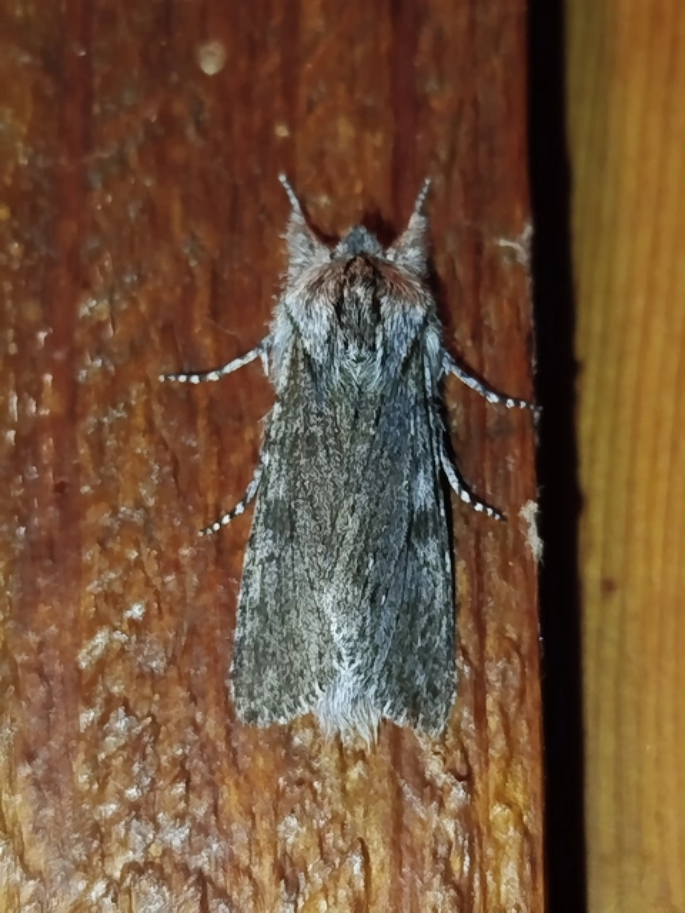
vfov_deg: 24.1
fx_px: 2137
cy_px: 456
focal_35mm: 81
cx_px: 342
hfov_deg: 18.2
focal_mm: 5.31
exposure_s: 1/50
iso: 125
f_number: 1.7
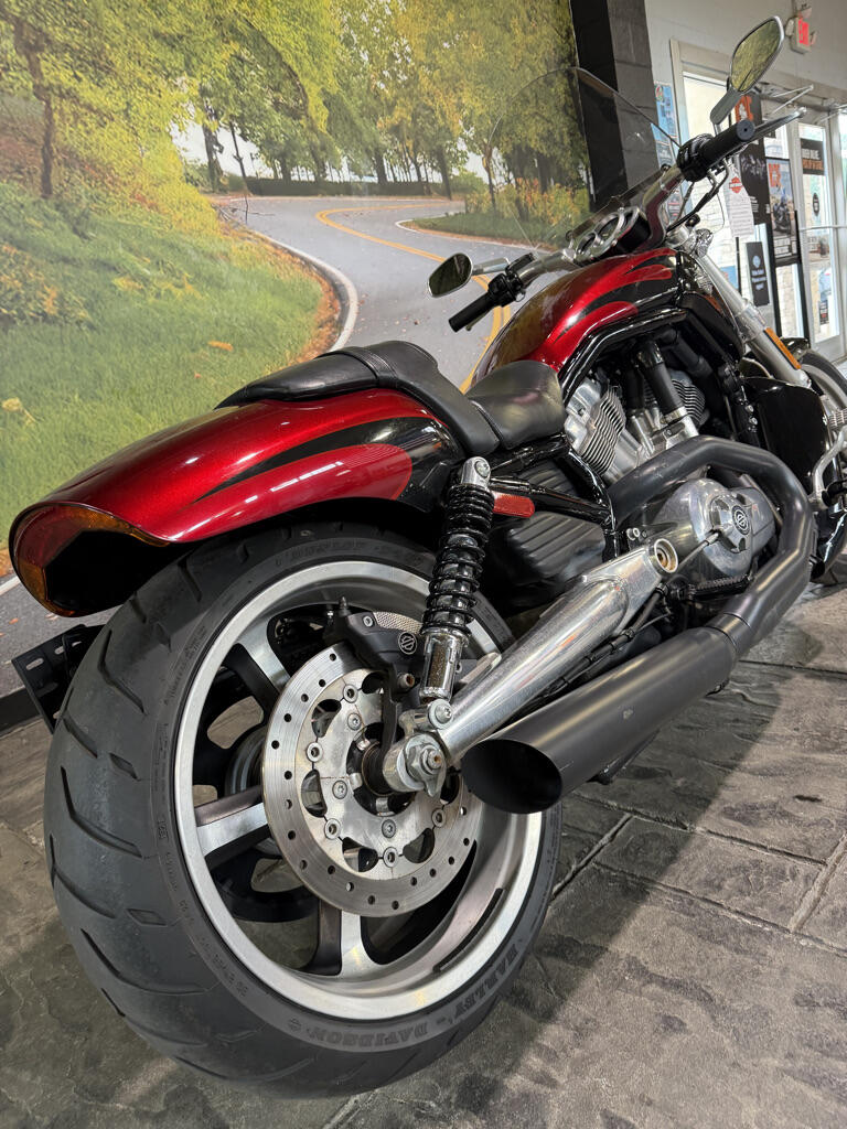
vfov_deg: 71.6
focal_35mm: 24
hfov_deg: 56.8
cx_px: 424
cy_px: 564
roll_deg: +10.9
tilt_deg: -12.0
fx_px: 783
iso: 160
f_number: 1.78
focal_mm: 6.76
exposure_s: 1/60
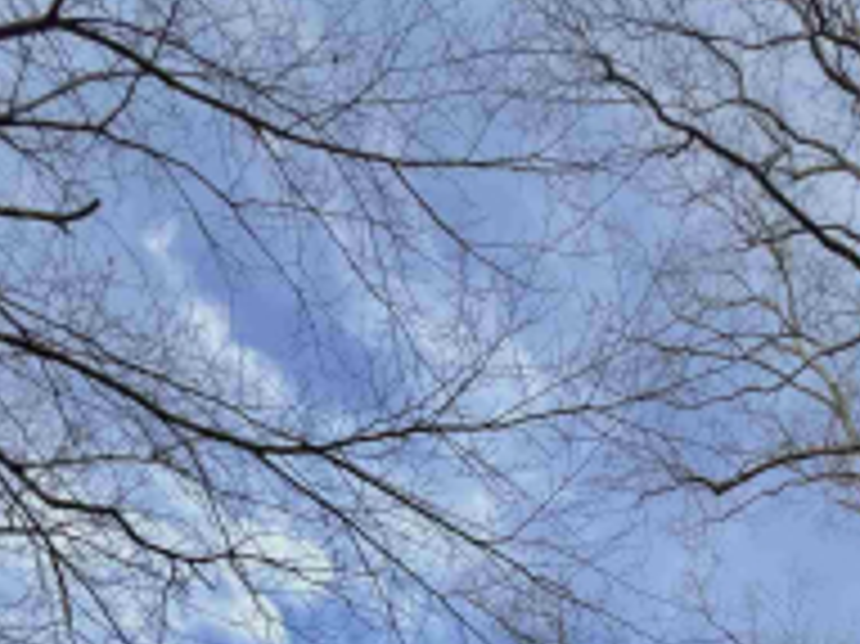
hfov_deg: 38.7
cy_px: 1099
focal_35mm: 49
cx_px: 543
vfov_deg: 21.6
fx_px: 1217
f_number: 2.2
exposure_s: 1/770
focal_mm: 2.22
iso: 40
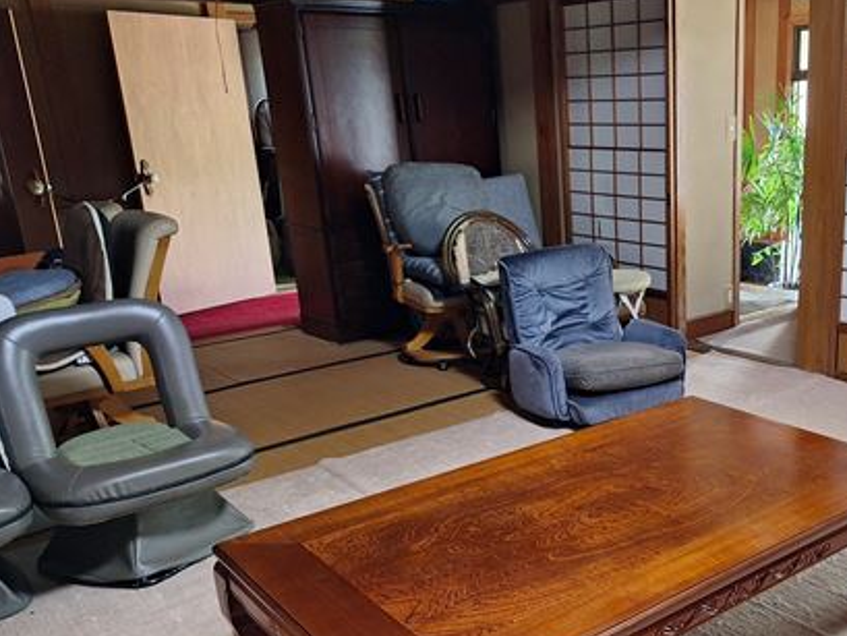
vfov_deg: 39.2
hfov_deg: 49.1
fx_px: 881
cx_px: 646
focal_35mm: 36
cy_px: 425
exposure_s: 1/33
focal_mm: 5.54
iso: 200
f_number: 1.8
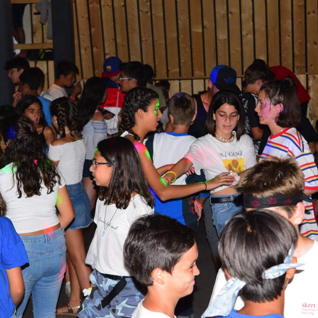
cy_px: 159
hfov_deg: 16.5
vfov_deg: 16.5
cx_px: 129
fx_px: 1098
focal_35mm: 106
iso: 3200
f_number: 5.6
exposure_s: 1/200
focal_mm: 55
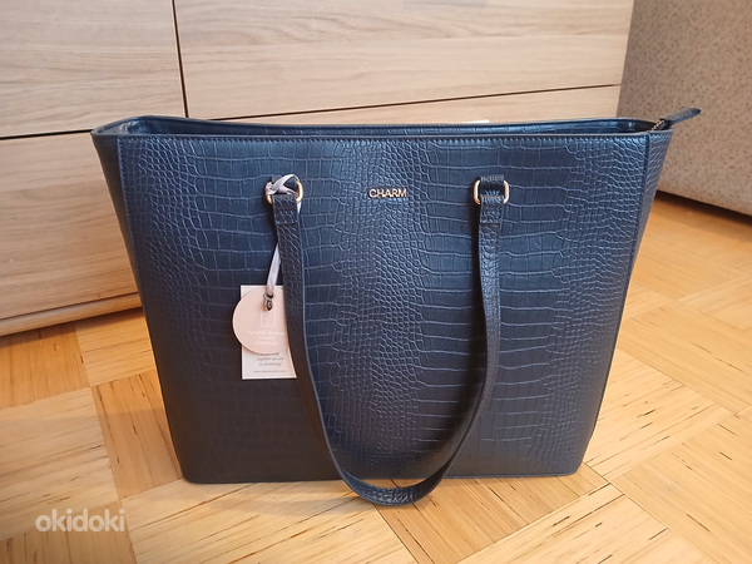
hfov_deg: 67.3
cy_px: 282
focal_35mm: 26
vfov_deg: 53.1
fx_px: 565
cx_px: 376
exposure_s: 1/25
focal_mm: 3.98
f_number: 1.8
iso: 500
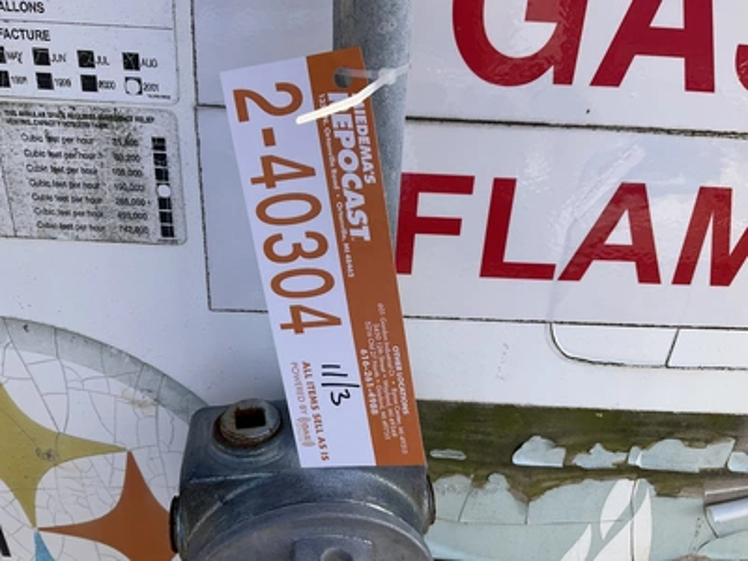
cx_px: 374
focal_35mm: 29
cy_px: 280
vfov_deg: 48.2
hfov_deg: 61.7
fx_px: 627
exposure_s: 1/739
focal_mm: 3
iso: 25
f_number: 1.8
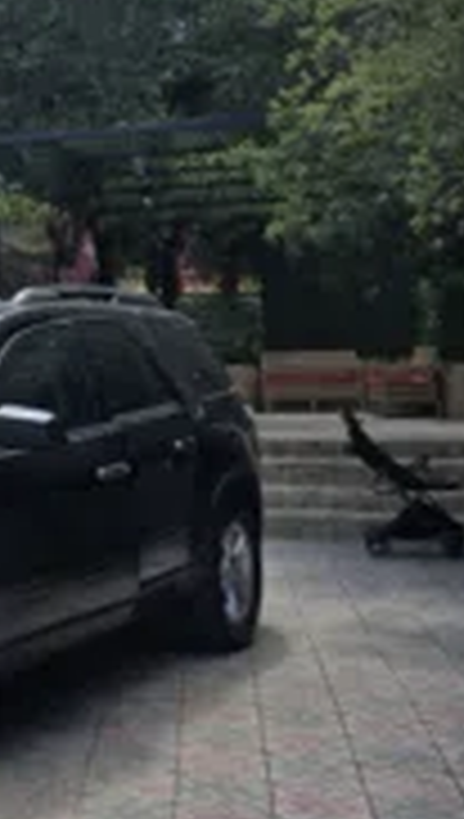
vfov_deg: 37.3
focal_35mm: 55
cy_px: 256
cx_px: -194
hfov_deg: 19.6
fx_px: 1197
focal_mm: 6.3
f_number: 1.7
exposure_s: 1/7944
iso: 80
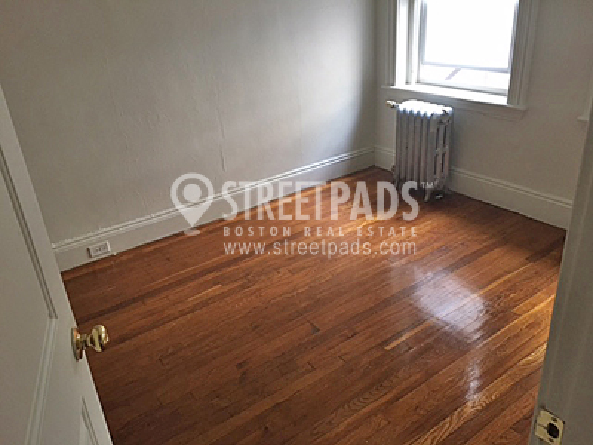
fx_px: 497
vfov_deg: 48.2
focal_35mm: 29
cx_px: 296
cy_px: 222
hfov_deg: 61.7
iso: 125
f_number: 2.2
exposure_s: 1/30
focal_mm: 4.15
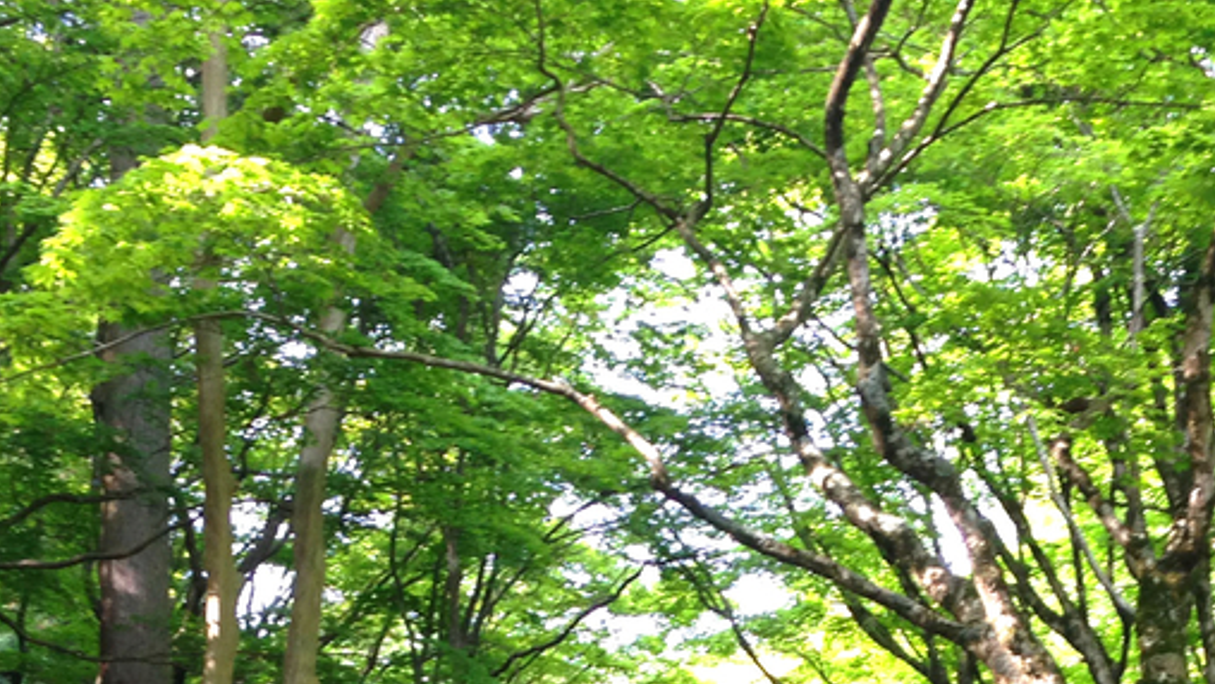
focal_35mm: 85
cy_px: 1074
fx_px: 2739
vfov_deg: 13.3
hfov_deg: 25.0
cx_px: 689
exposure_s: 1/60
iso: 64
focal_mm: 4.12
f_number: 2.4
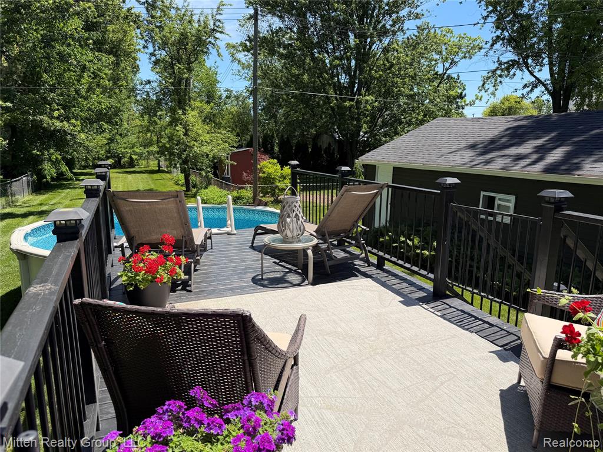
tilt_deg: -11.5
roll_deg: -0.5
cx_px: 302
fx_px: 418
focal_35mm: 24
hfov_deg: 71.6
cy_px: 226
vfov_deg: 56.8
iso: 80
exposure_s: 1/3279
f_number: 1.78
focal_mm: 6.76
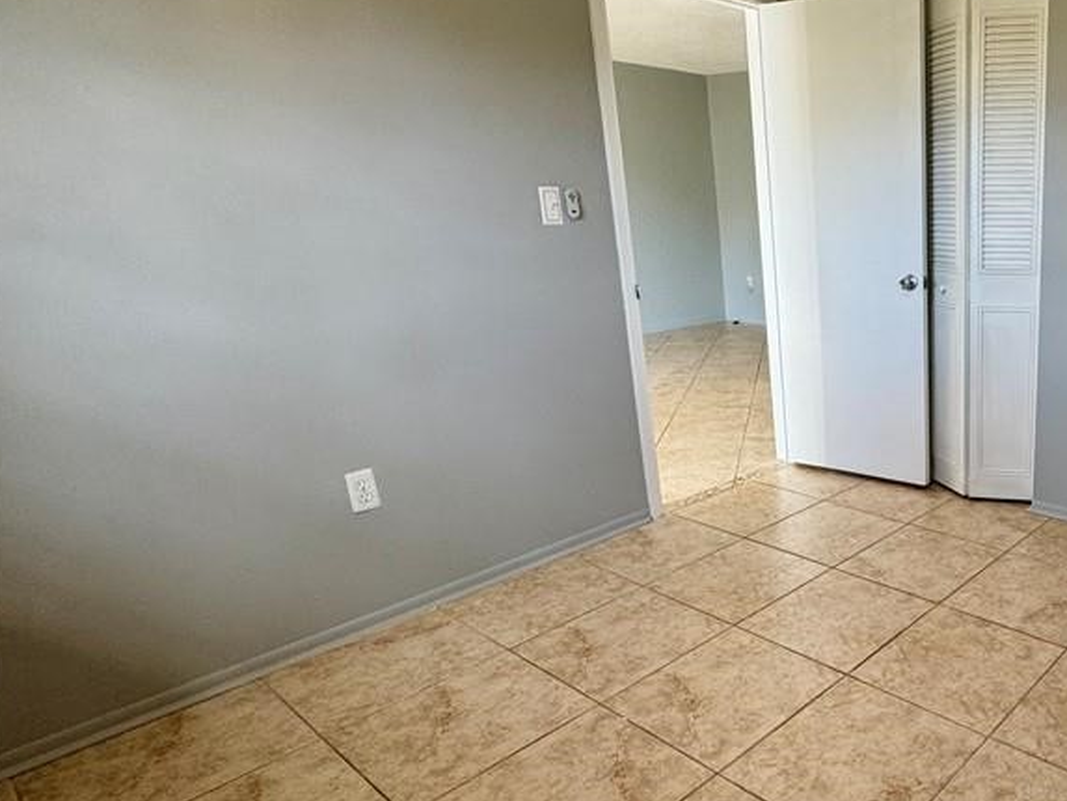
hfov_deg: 60.0
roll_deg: -0.1
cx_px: 940
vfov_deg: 54.9
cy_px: 419
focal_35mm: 25
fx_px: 771
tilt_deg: -17.0
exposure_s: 1/120
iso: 160
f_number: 2.2
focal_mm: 2.22
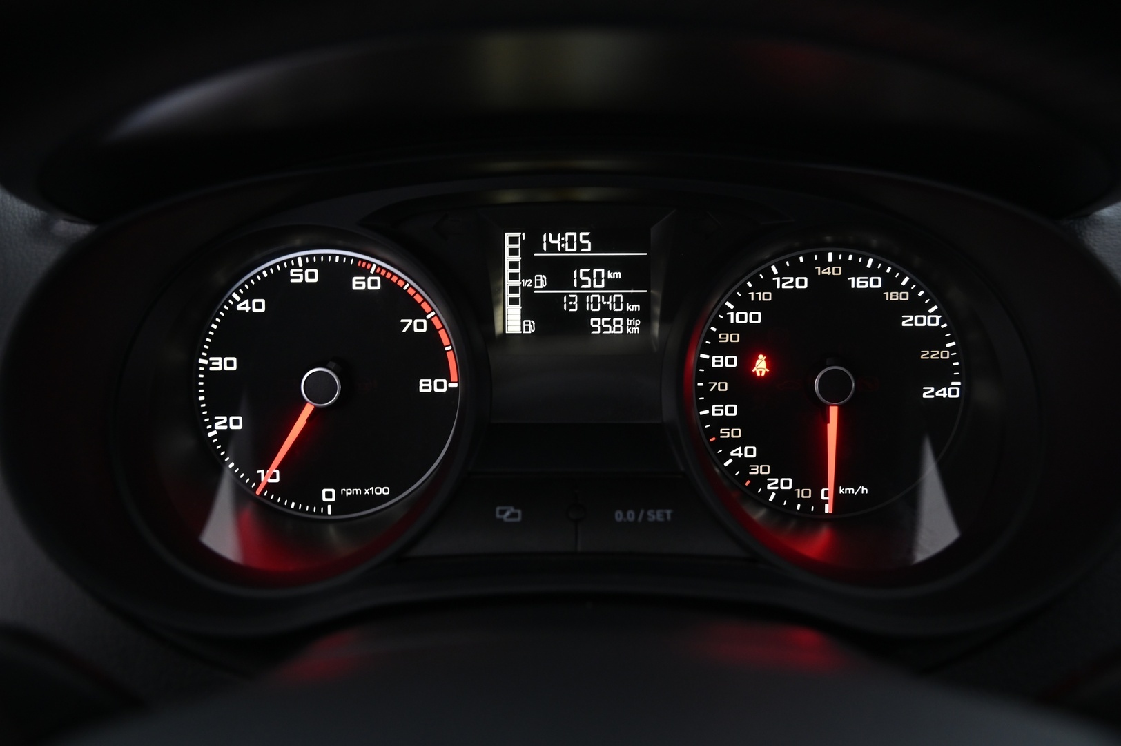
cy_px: 373
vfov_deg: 37.8
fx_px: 1089
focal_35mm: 35
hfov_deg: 54.5
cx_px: 560
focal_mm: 35
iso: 2000
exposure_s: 1/20
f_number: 4
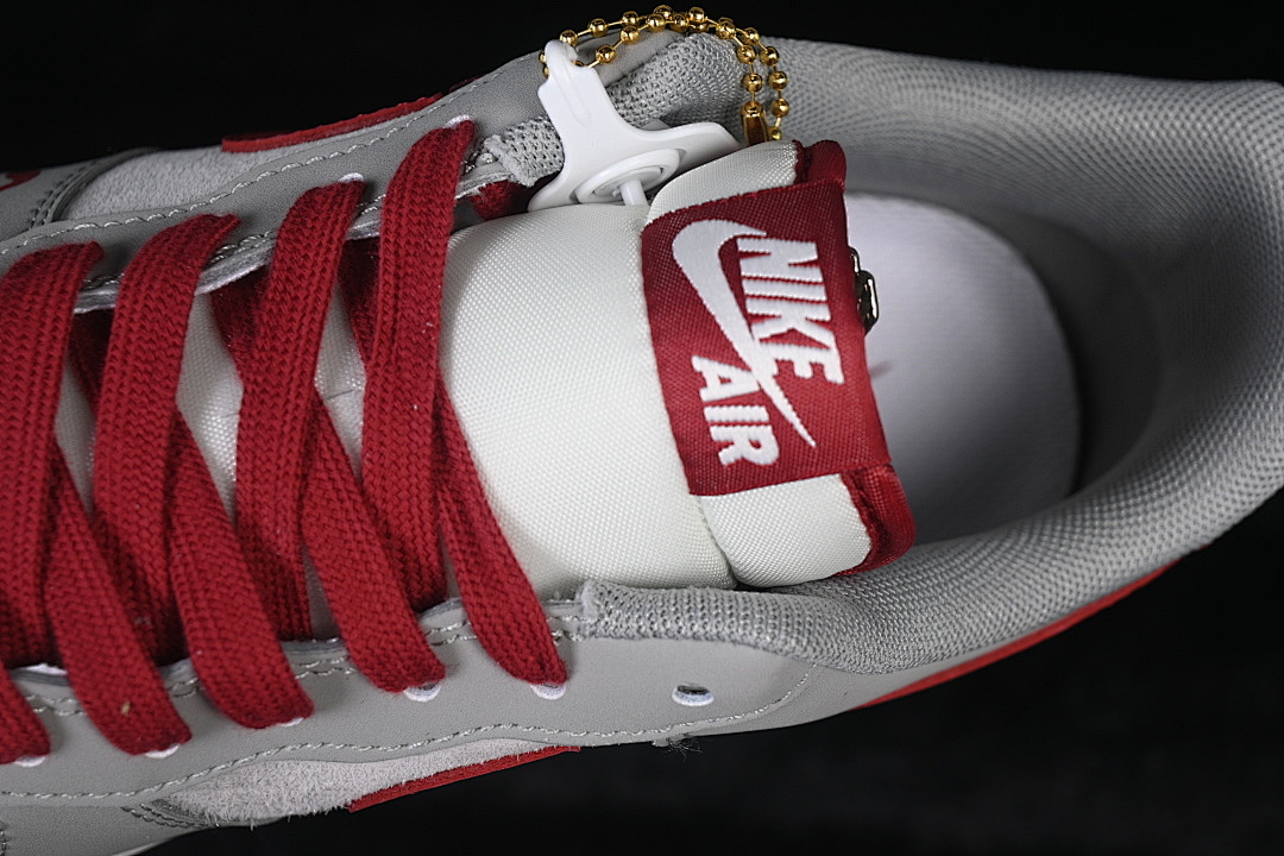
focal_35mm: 75
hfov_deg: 27.0
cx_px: 642
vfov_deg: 18.2
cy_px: 428
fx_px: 2675
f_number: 7.1
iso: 160
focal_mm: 50
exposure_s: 1/60
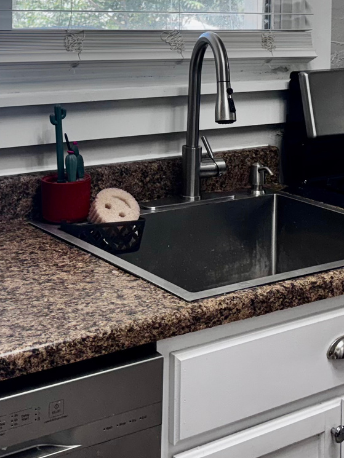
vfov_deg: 28.3
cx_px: 191
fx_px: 874
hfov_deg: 22.2
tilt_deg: -2.0
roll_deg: -0.9
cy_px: 53
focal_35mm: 66
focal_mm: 6.76
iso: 80
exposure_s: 1/326
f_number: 1.78
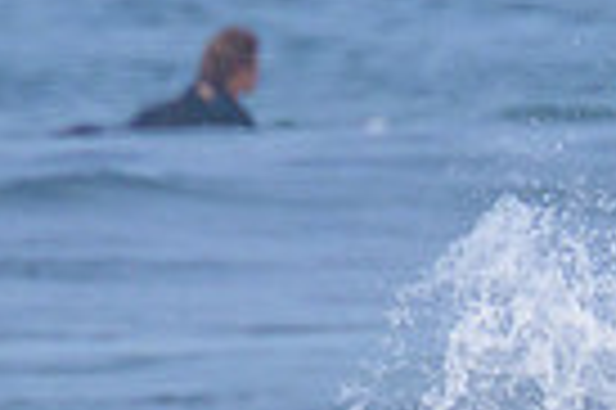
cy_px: 618
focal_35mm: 4644
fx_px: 79369
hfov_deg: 0.4
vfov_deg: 0.3
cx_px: 1078
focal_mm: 800
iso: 720
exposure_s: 1/2000
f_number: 11
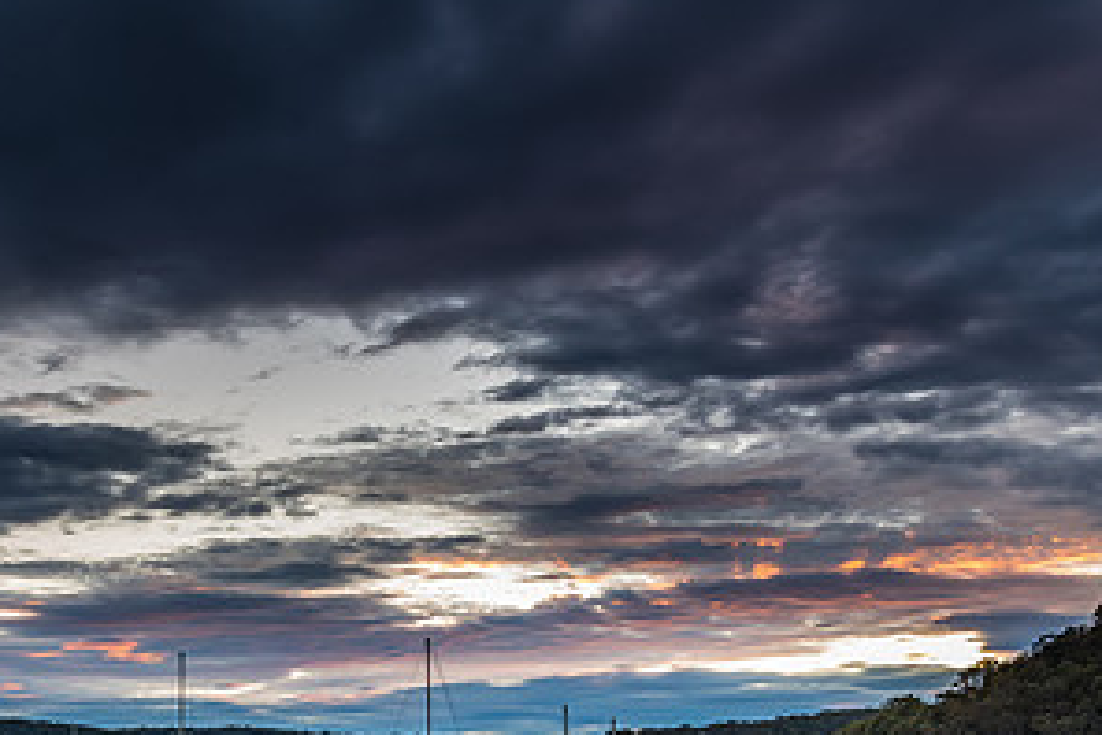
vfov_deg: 28.1
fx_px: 1439
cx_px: 204
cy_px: 588
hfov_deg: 40.0
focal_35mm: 47
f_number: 9
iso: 50
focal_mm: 16
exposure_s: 1/2
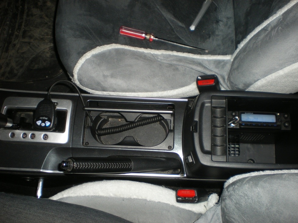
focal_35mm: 36
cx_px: 149
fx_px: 310
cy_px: 112
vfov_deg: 39.6
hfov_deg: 51.4
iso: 100
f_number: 3.1
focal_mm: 6.3
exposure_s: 1/50
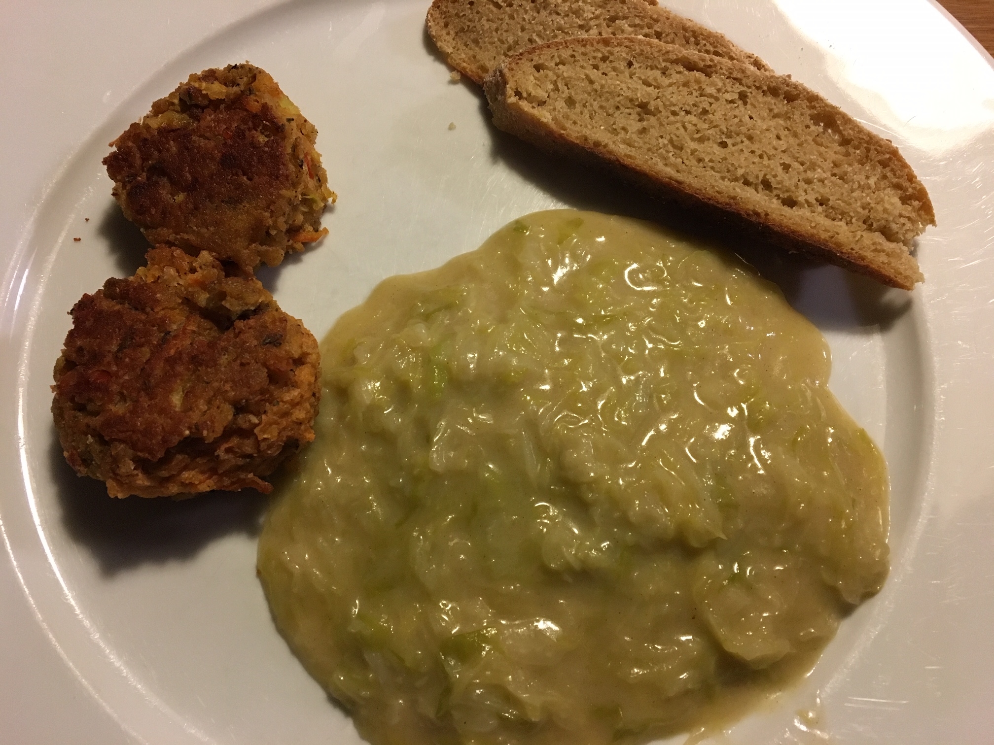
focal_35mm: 29
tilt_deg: -70.0
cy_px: 372
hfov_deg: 61.7
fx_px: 833
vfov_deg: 48.2
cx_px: 497
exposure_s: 1/33
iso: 250
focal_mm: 4.15
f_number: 2.2
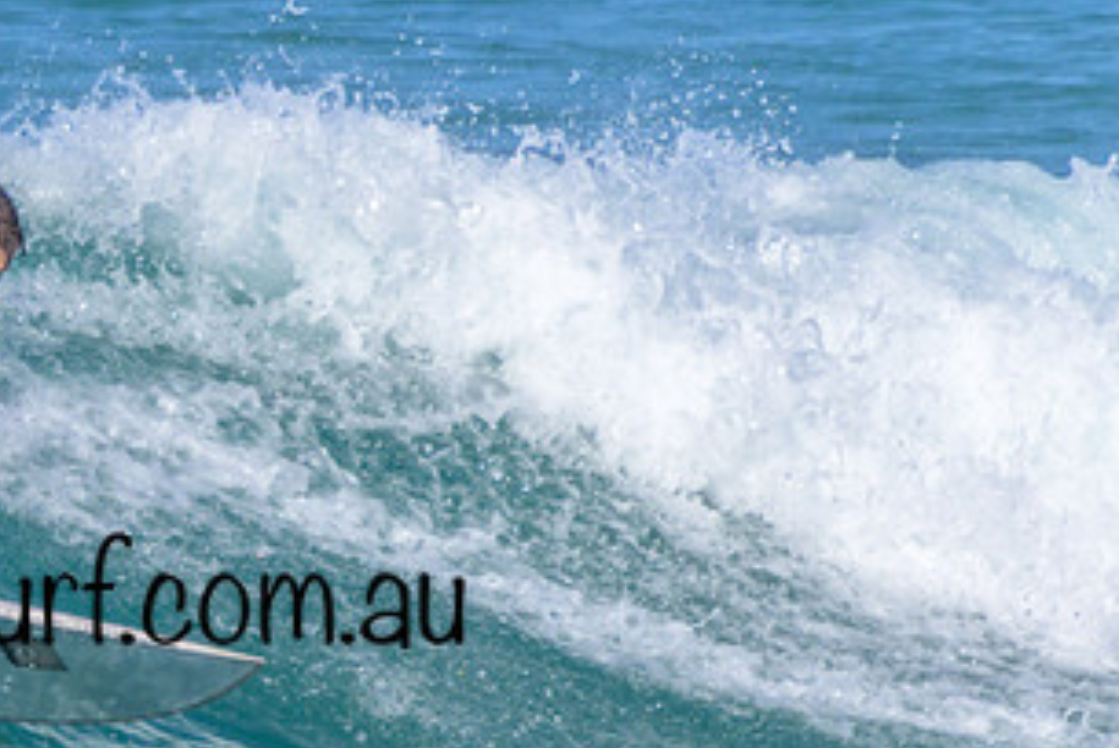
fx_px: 55038
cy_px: 599
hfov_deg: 1.2
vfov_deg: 0.8
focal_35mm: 1769
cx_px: -65
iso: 800
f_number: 11
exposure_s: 1/2000
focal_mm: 680
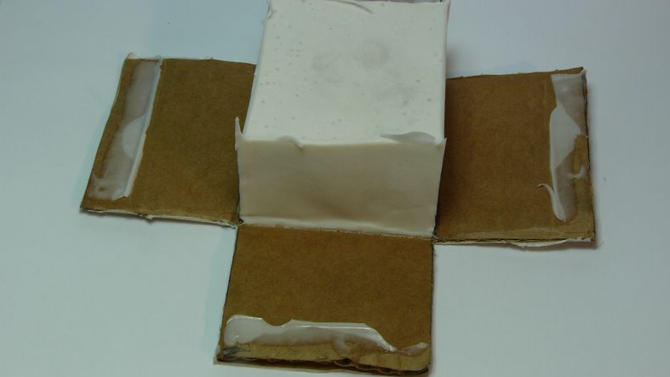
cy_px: 168
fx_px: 1102
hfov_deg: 33.8
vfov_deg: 19.4
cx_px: 340
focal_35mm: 62
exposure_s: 1/10
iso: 100
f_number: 11
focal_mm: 11.9
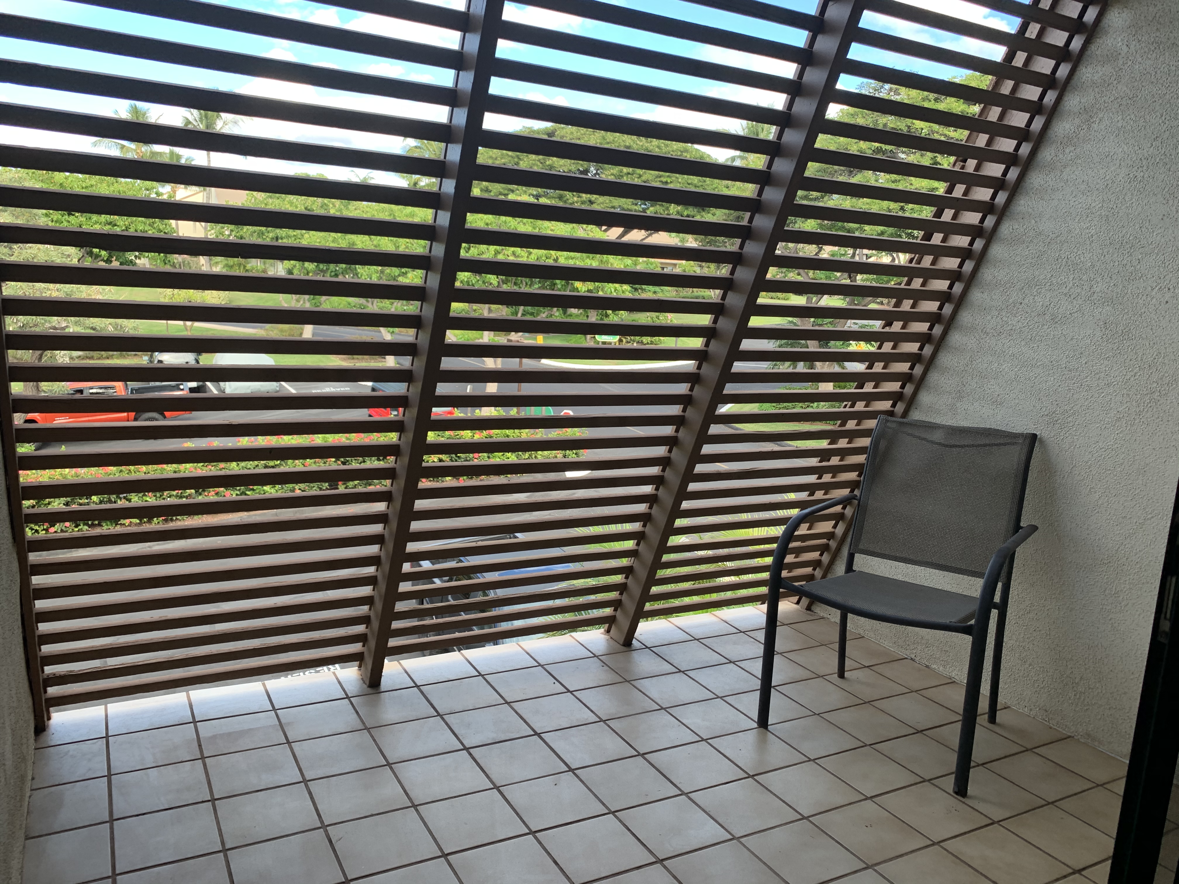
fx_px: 886
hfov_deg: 67.3
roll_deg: -4.6
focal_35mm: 26
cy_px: 442
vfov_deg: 53.1
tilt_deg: -9.8
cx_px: 590
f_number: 1.8
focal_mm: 4.25
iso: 25
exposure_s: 1/165
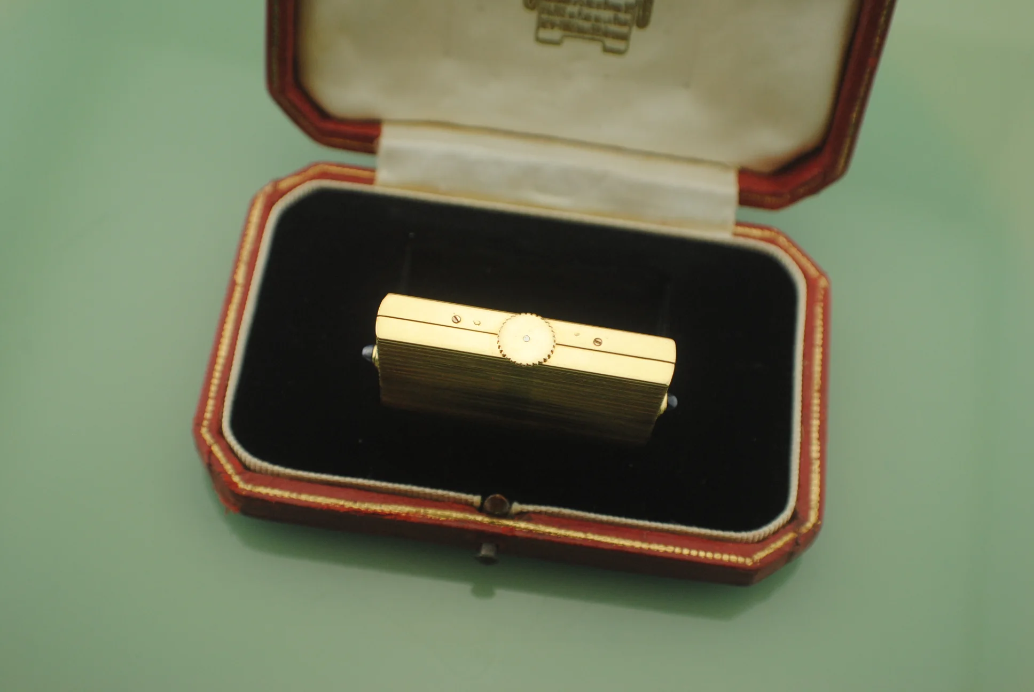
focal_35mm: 69
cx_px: 517
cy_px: 346
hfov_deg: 29.2
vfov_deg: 19.8
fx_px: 1984
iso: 400
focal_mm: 46
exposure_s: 1/200
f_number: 5.6
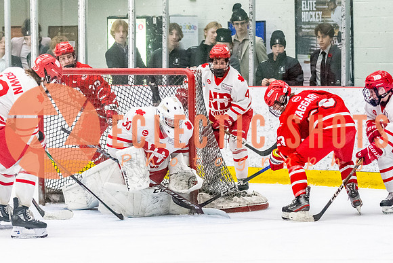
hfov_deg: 10.6
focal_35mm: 195
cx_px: 244
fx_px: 2127
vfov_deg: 7.1
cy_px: 132
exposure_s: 1/800
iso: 4000
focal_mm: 80
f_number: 2.8
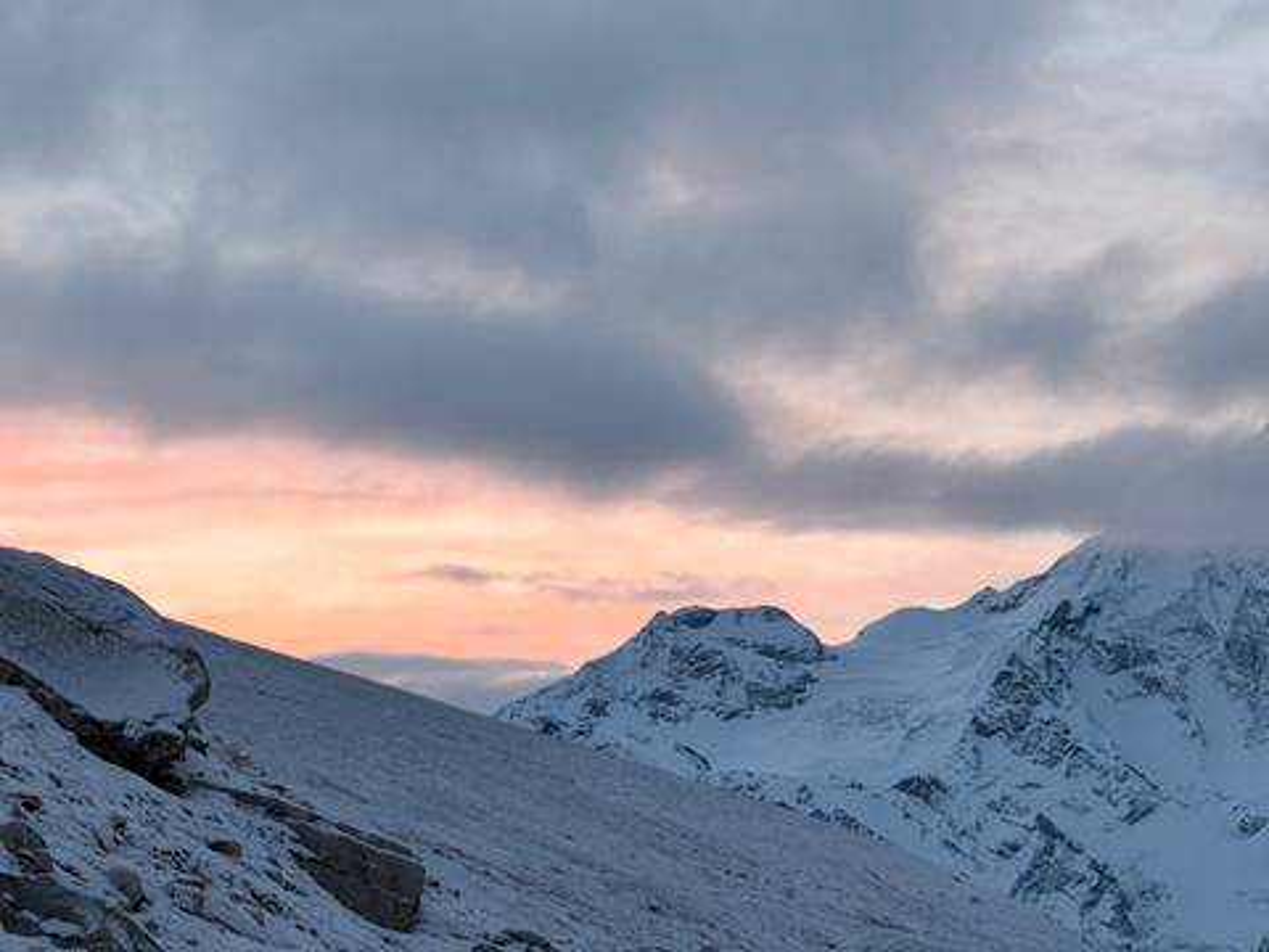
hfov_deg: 16.4
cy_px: 476
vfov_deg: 12.3
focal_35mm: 120
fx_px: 4399
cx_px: 634
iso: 100
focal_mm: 15.66
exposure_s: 1/99
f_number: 2.8
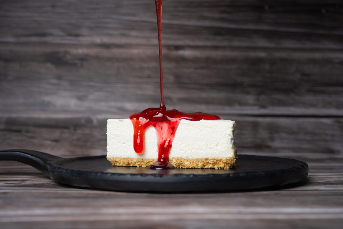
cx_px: 172
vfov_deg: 27.0
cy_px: 114
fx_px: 476
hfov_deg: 39.6
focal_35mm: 50
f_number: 8
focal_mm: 50
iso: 100
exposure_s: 1/200
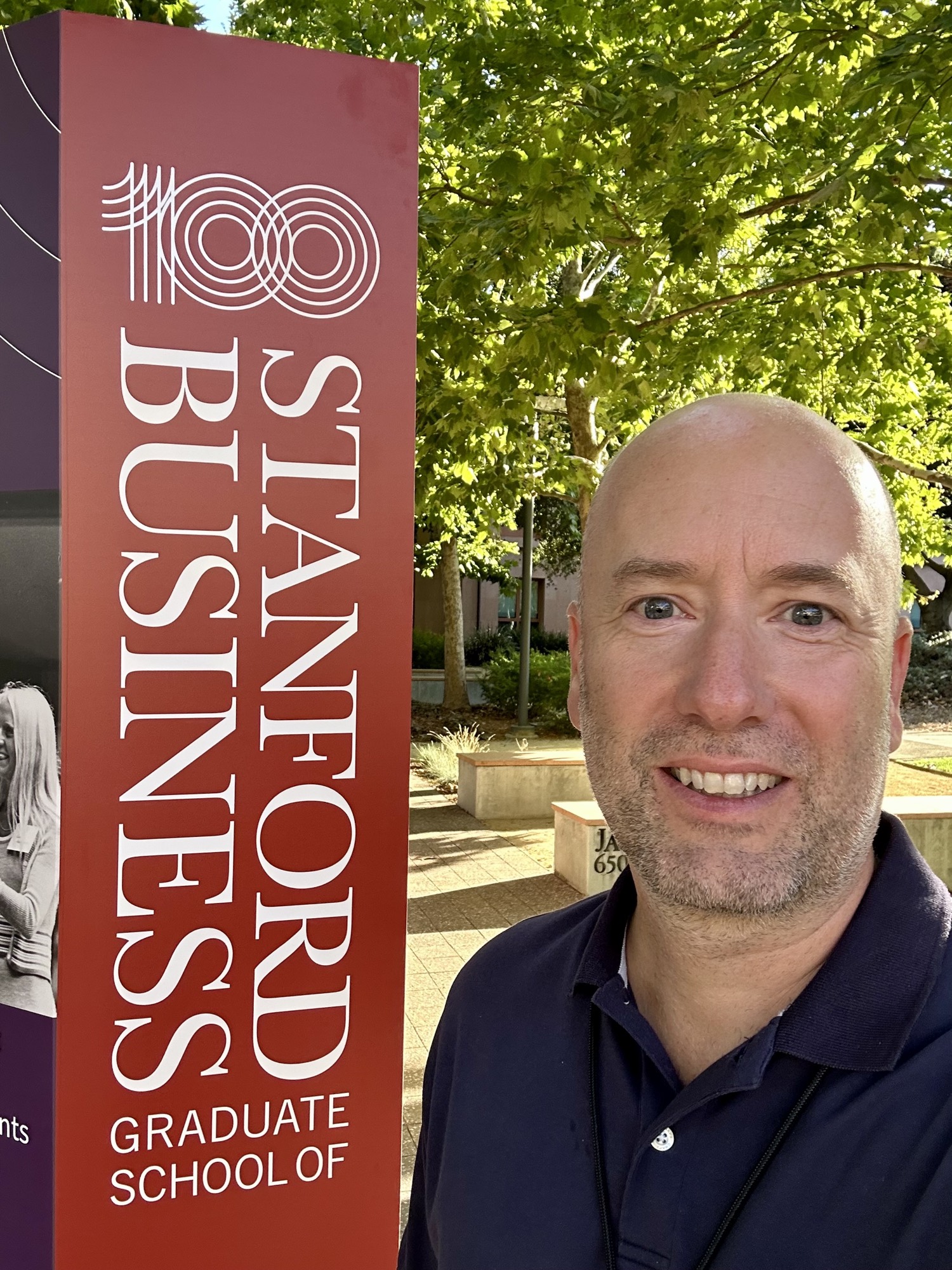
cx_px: 476
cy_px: 635
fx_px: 1100
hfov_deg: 46.8
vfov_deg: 60.0
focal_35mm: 30
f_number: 1.9
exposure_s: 1/121
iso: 40
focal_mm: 2.69
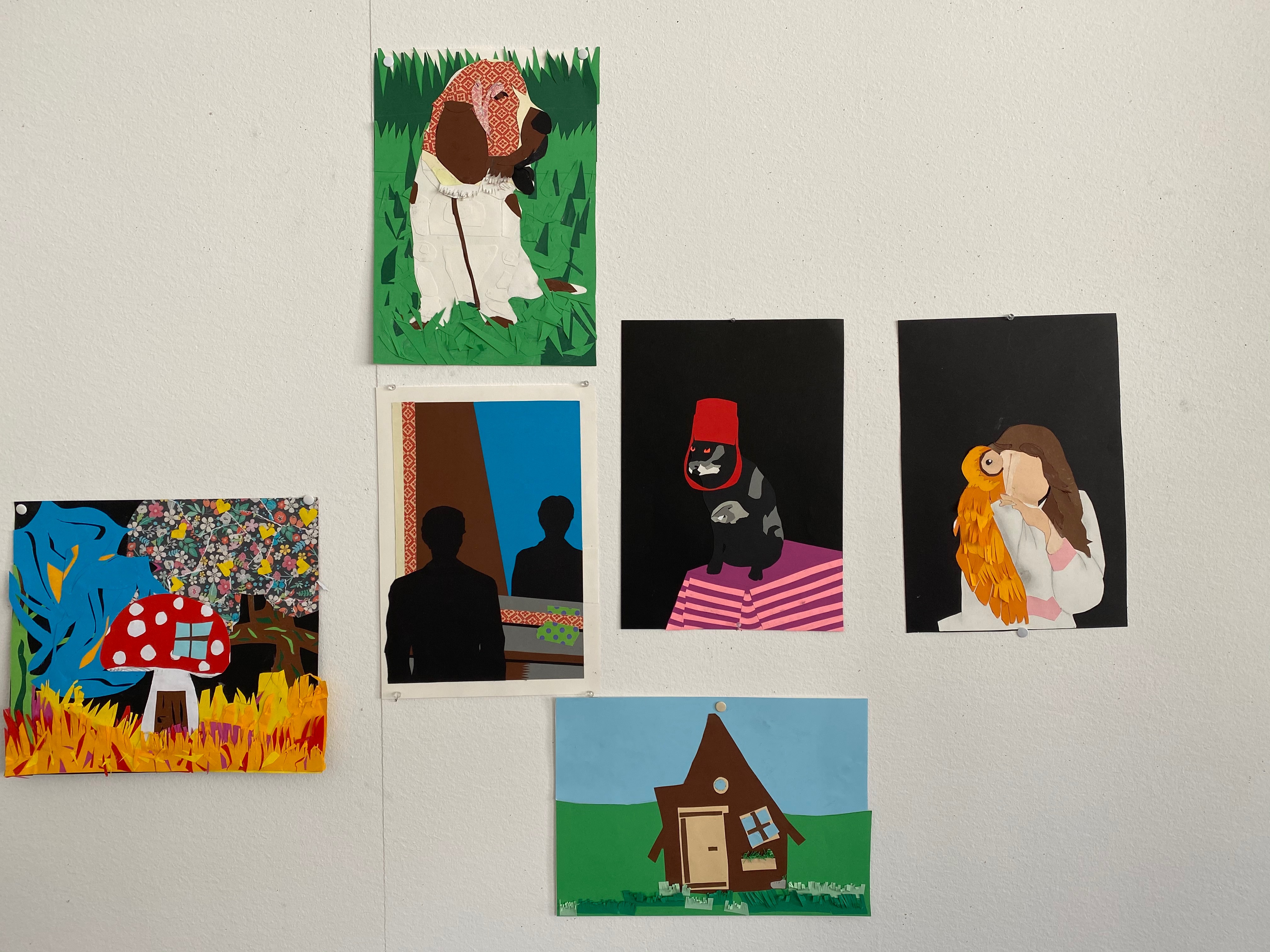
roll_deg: +1.3
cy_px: 476
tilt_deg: -2.3
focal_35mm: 26
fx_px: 954
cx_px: 635
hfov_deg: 67.3
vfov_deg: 53.1
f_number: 1.8
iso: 64
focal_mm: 4.25
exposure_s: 1/121
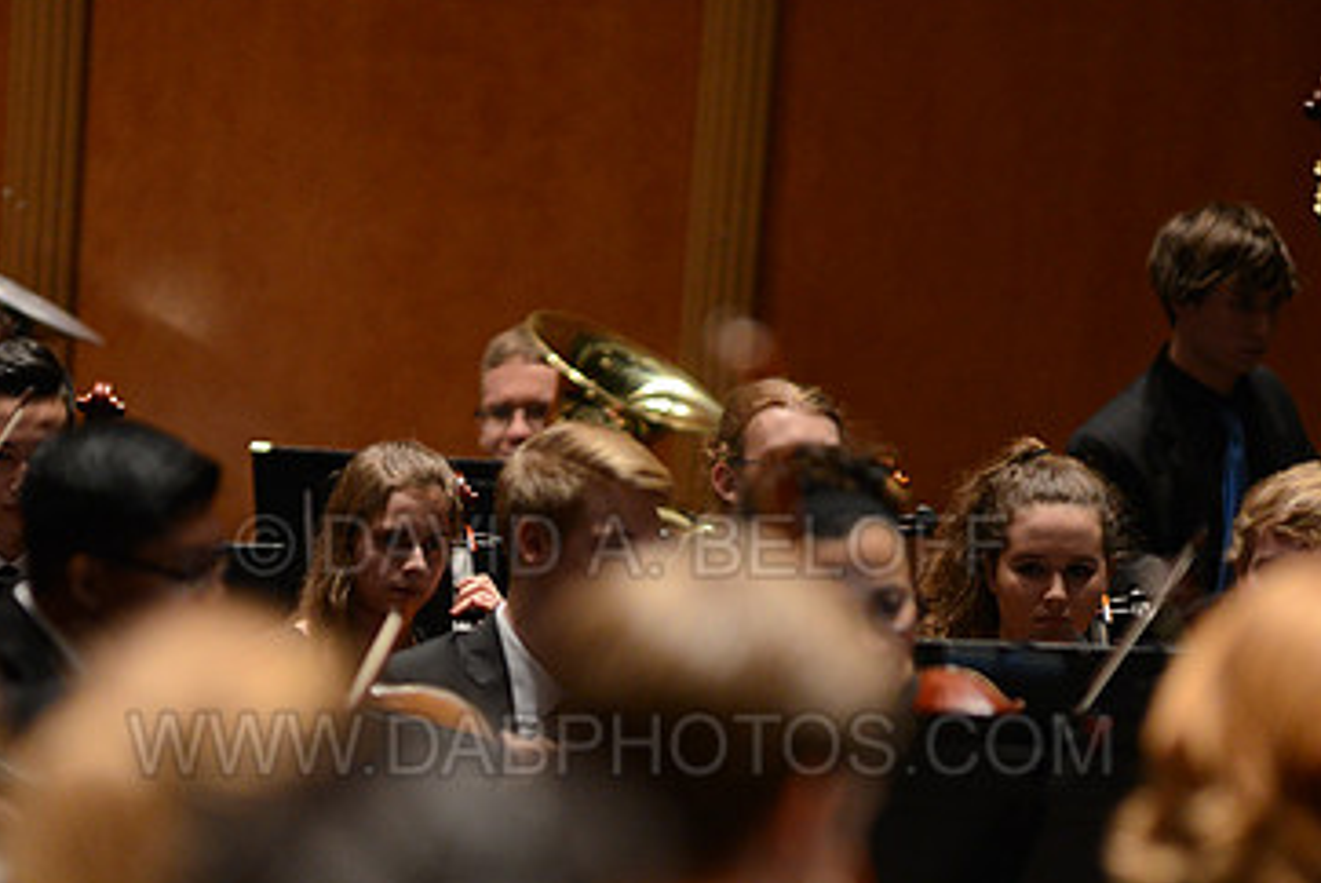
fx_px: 11751
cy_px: 680
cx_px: 628
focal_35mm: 320
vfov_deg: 4.3
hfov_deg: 6.4
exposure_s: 1/250
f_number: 2.8
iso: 3200
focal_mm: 200
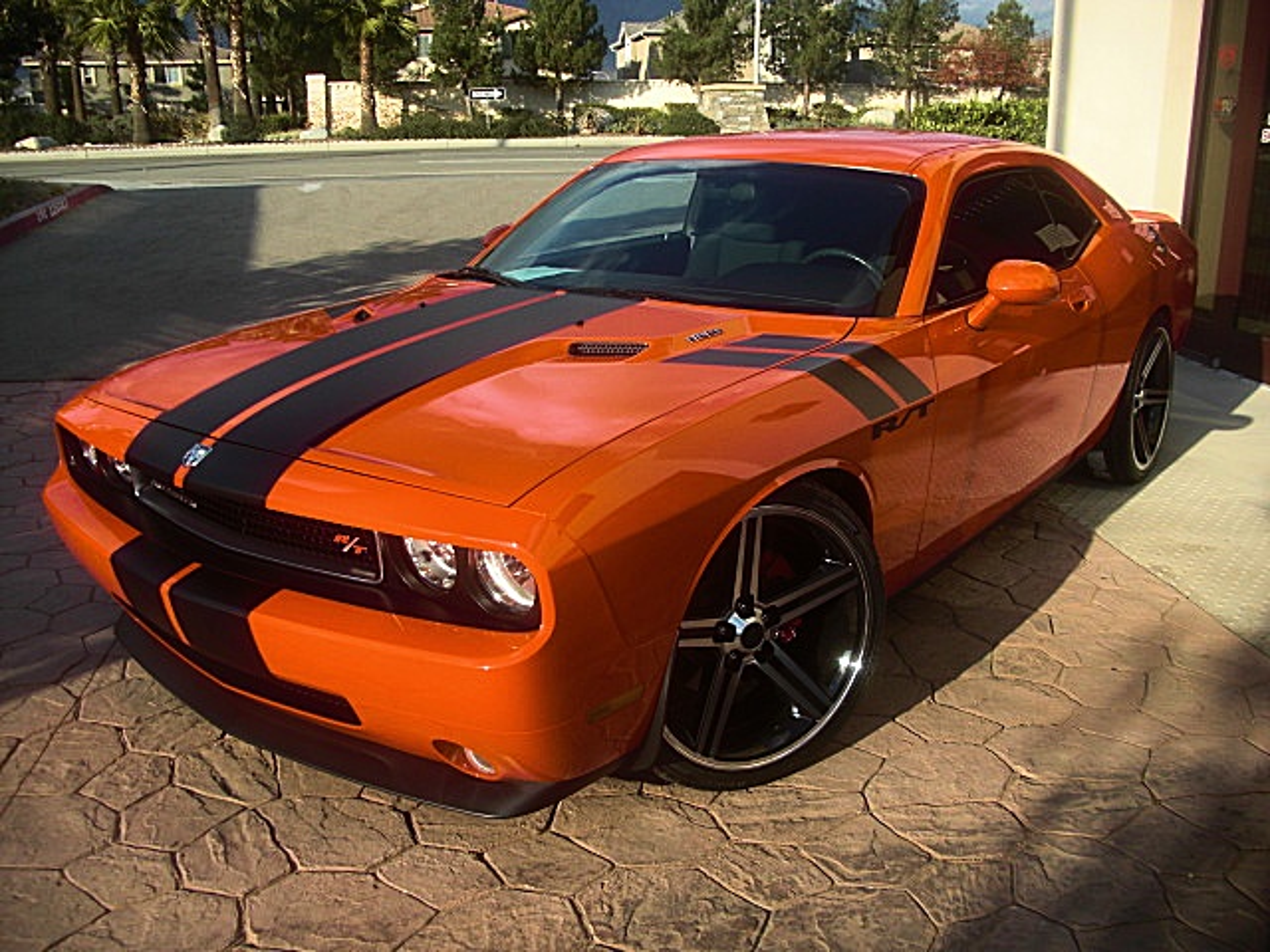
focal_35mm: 36
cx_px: 635
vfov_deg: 39.7
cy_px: 476
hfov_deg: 51.4
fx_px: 1321
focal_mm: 6.3
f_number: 2.8
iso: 50
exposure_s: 1/640
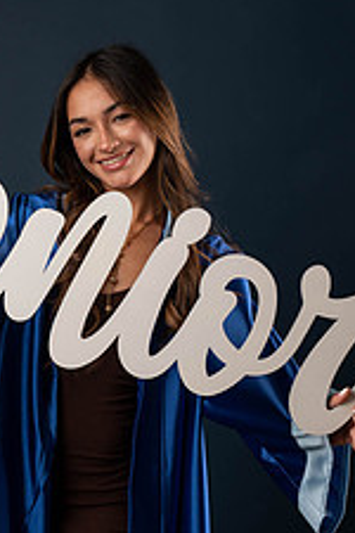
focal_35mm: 112
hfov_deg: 12.2
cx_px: 73
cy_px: 308
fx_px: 1657
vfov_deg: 18.3
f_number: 5.6
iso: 200
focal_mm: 56
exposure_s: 1/100
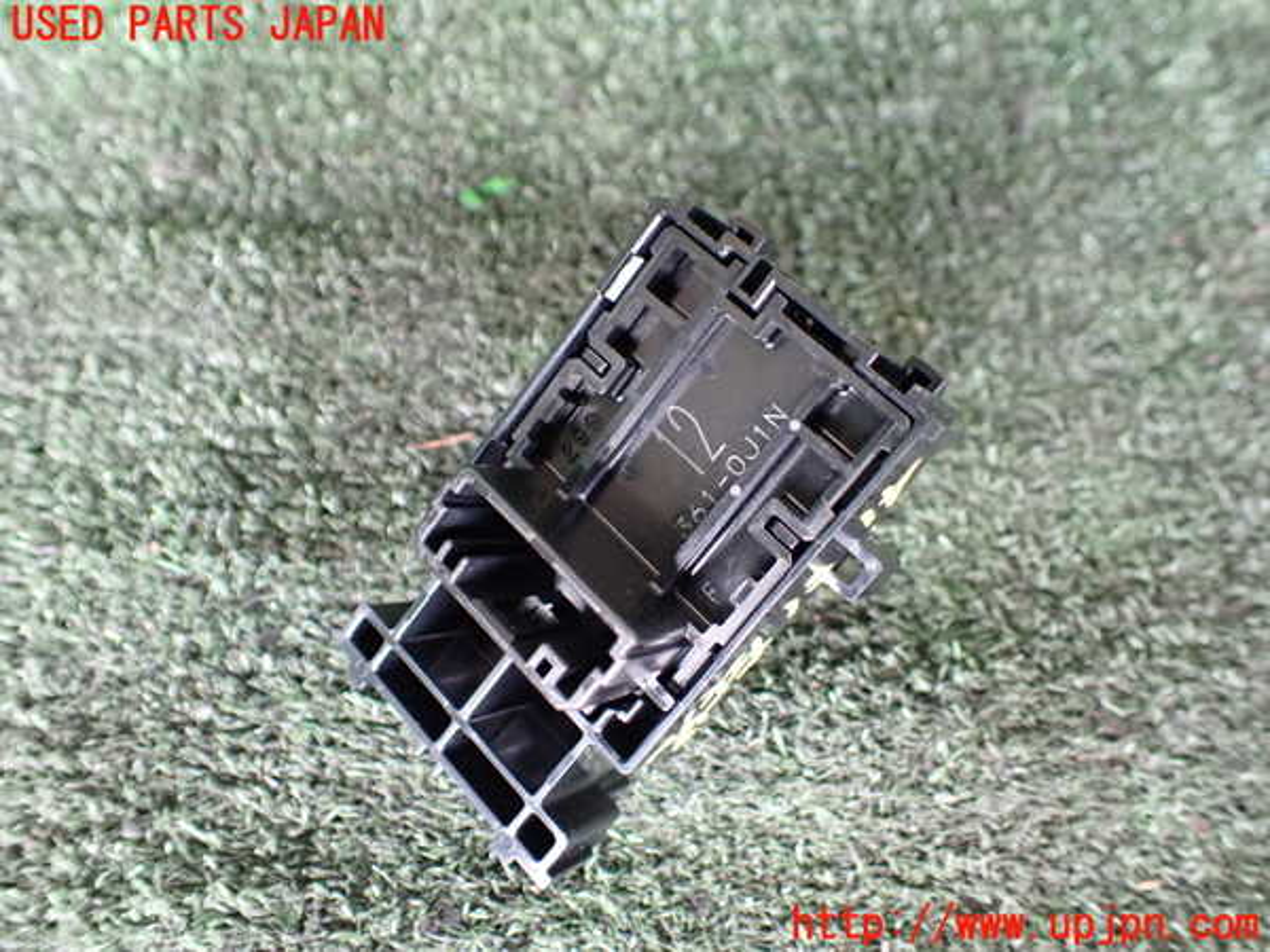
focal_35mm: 30
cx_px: 635
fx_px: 1101
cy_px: 476
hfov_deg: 60.0
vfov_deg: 46.8
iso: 800
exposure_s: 1/60
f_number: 2.3
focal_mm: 5.4
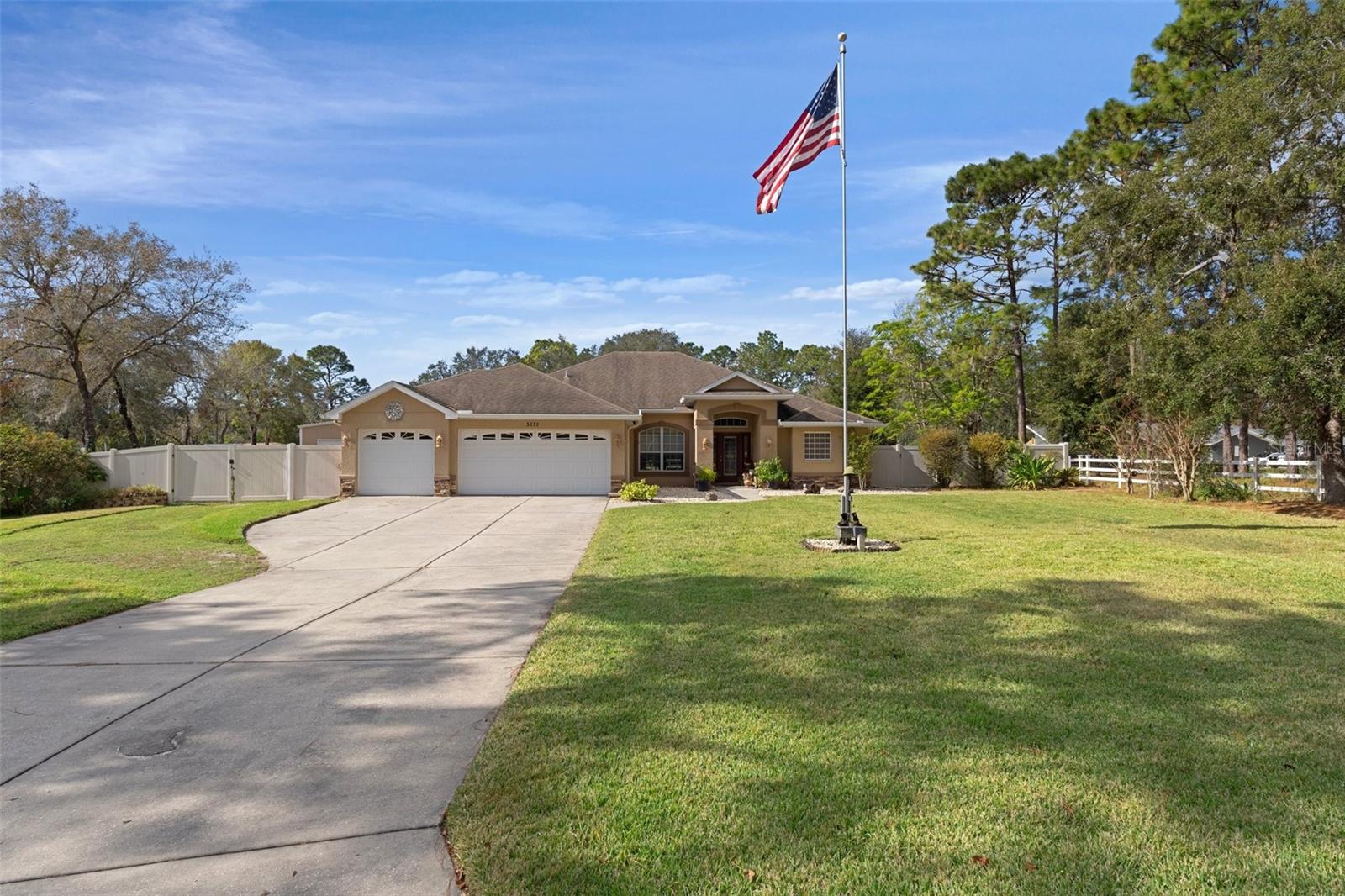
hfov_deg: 85.4
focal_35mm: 20
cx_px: 672
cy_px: 448
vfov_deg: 63.2
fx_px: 728
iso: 320
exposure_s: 1/200
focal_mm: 13
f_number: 8
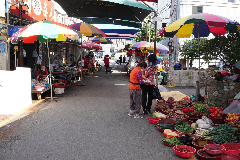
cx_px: 120
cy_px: 80
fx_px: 233
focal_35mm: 35
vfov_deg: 37.9
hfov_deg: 54.4
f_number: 14
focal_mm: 35
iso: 1000
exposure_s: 1/100
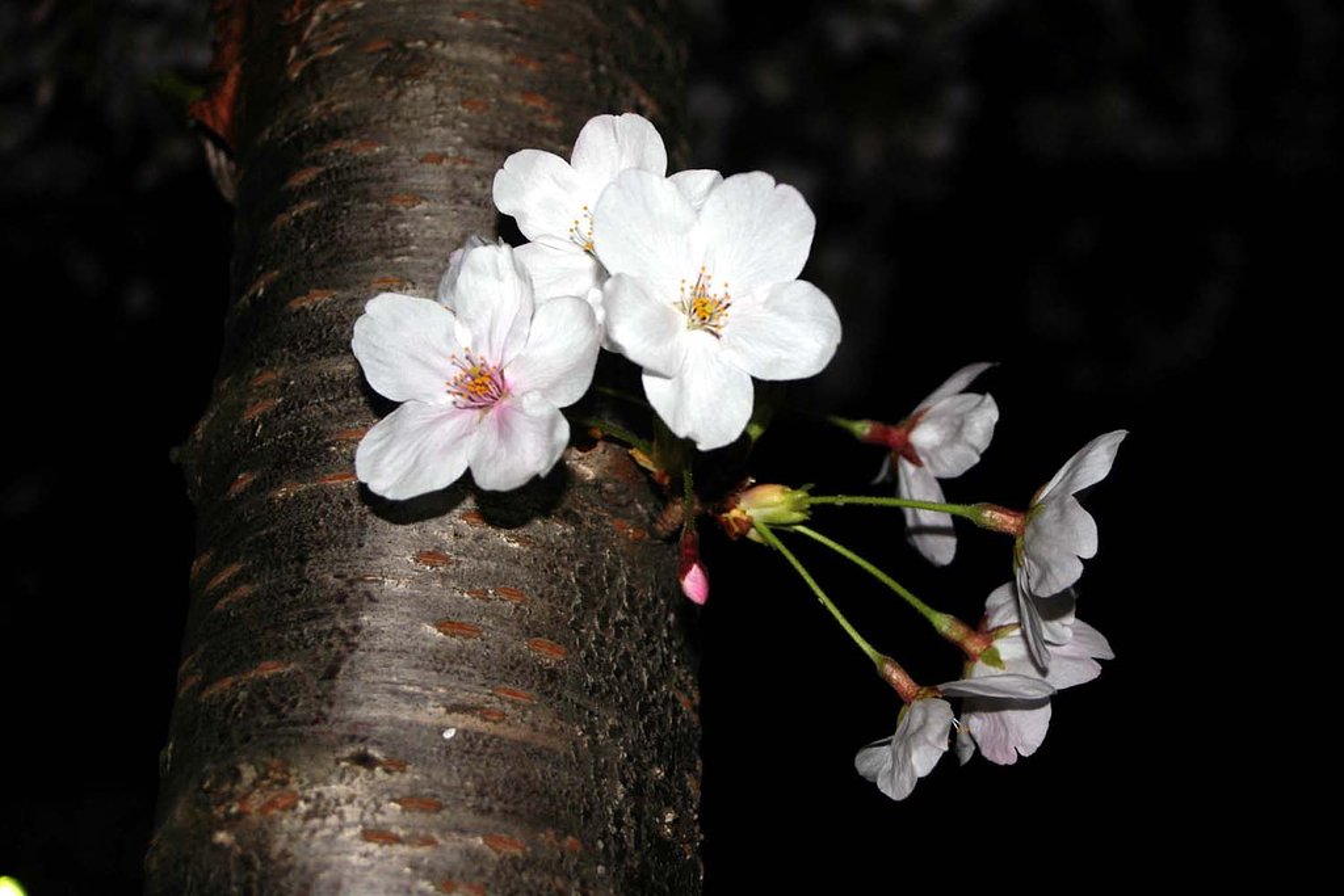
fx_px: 2800
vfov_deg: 18.2
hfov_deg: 27.0
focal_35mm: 75
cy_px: 448
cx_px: 672
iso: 200
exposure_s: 1/60
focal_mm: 50
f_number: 6.7
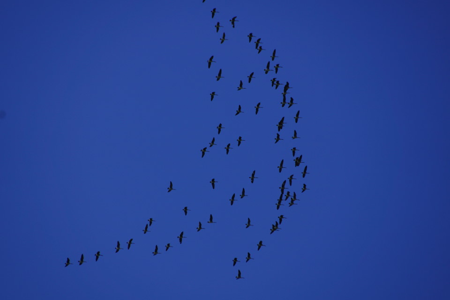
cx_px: 225
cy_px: 150
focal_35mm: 375
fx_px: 4687
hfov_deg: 5.5
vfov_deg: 3.7
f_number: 7.1
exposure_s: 1/400
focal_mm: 250
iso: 100
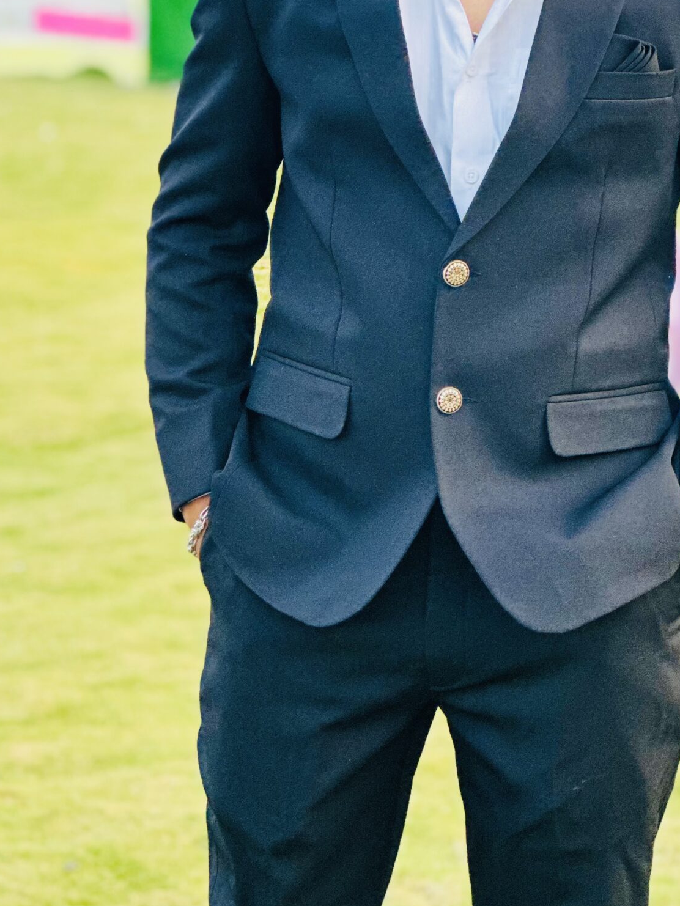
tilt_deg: -3.7
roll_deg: +1.1
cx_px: 462
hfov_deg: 11.1
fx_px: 3483
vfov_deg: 14.7
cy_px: 152
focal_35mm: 133
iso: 200
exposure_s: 1/121
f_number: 2.8
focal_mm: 9
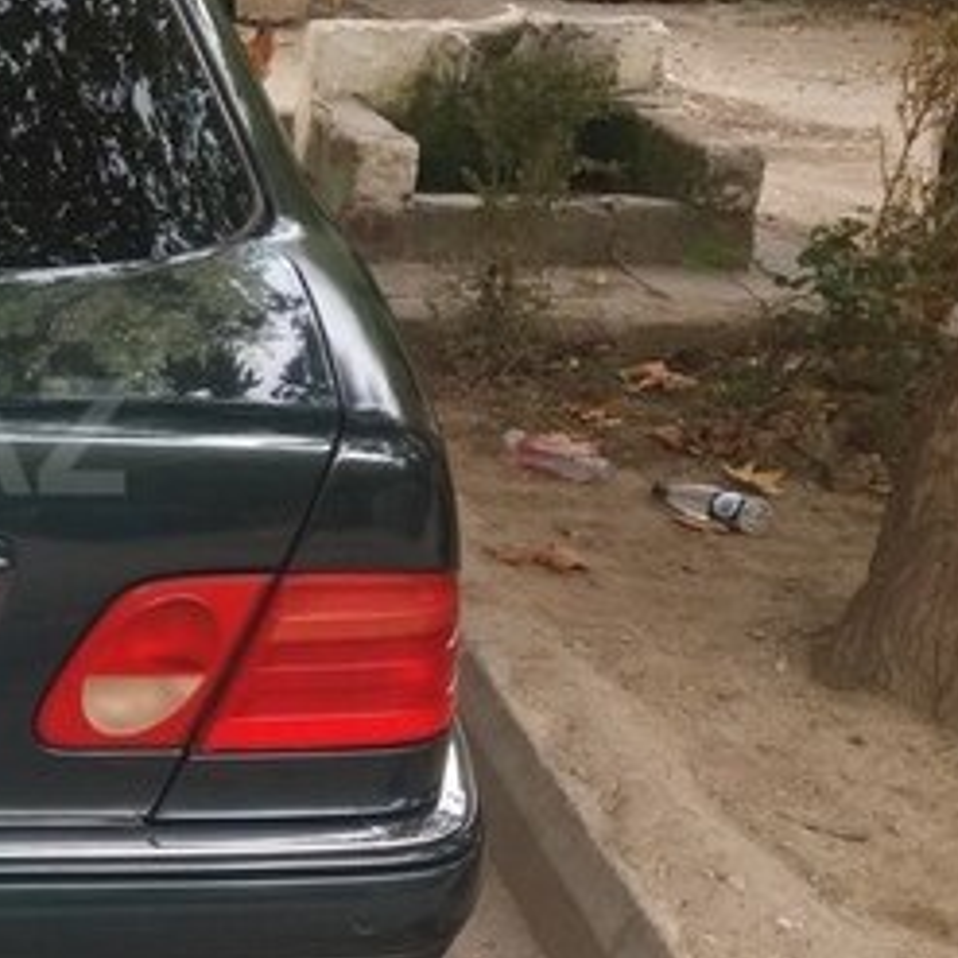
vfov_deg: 26.1
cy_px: 436
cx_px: -271
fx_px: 2067
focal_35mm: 66
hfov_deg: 23.3
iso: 64
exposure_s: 1/183
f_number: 1.9
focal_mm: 3.7
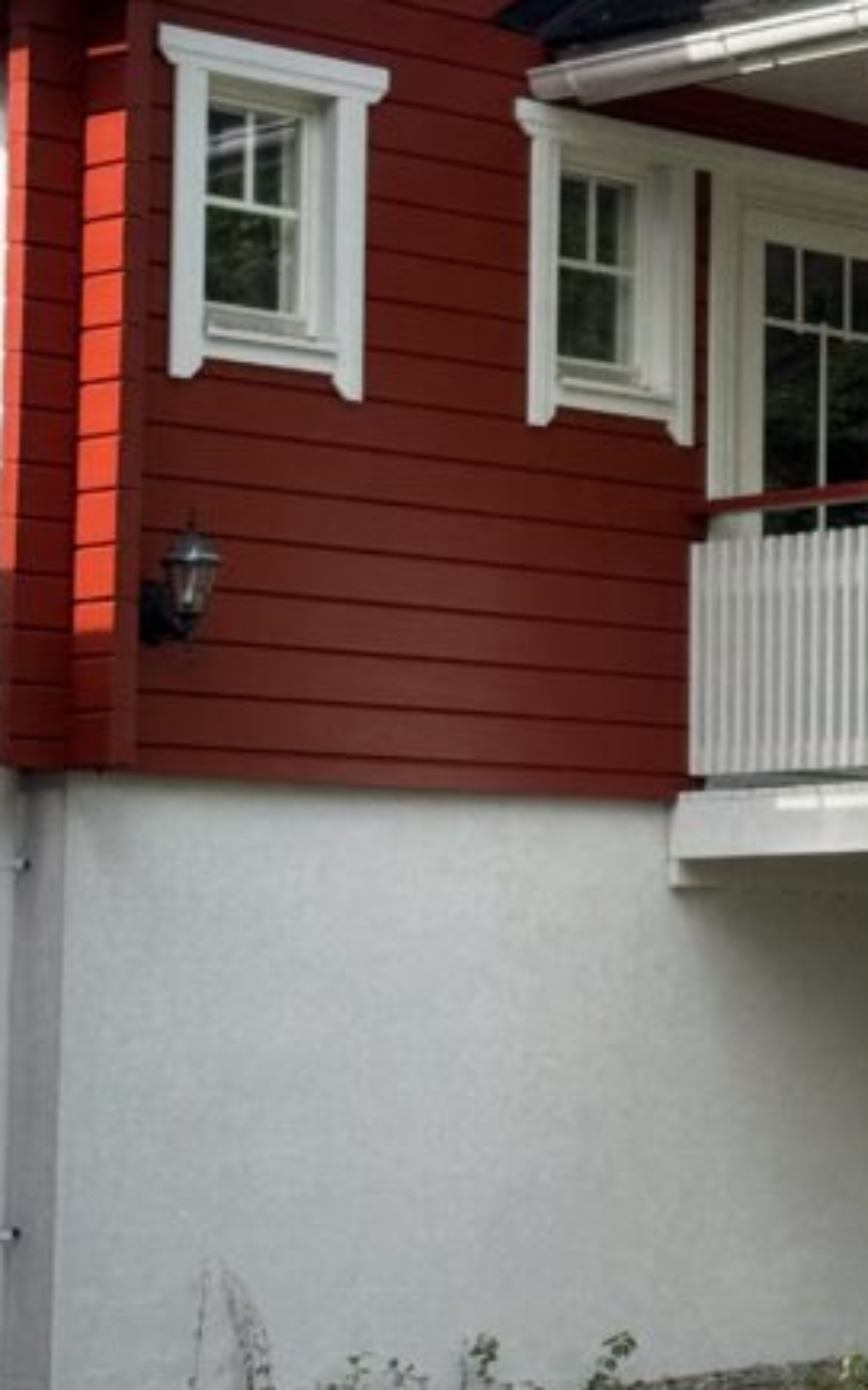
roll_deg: -0.1
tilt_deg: +7.9
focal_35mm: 120
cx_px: 1063
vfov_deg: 17.3
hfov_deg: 10.7
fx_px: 4545
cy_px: 429
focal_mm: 6.76
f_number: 1.78
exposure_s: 1/2513
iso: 64
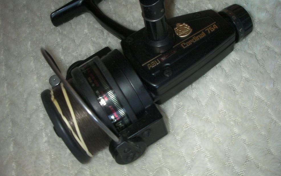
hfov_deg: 48.2
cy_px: 70
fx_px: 314
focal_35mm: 41
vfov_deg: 31.2
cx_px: 142
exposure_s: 1/30
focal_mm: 6.3
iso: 200
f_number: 5.6
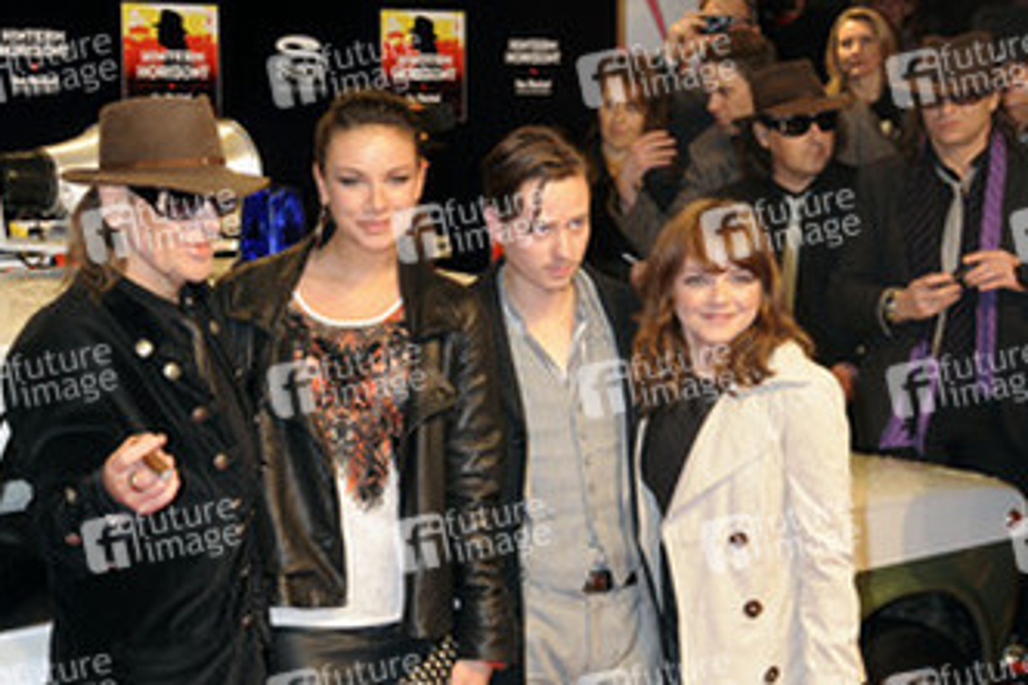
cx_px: 389
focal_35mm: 102
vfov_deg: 13.4
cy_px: 459
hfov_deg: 20.0
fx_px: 2911
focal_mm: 75
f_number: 6.3
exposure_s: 1/160
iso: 640
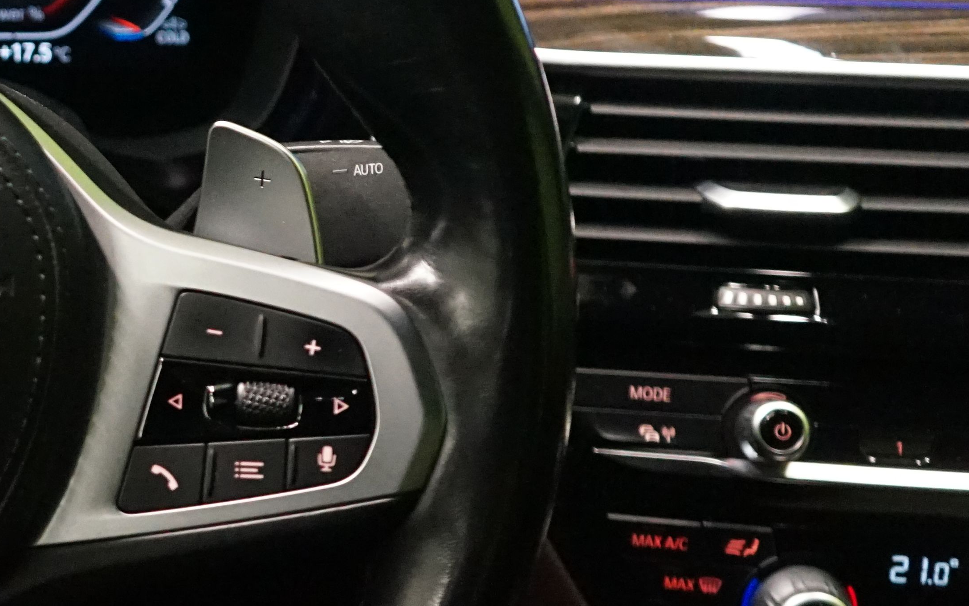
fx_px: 2746
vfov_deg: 12.6
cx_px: -265
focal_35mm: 104
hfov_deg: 18.7
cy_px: 281
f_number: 4
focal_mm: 37
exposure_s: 1/50
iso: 6400
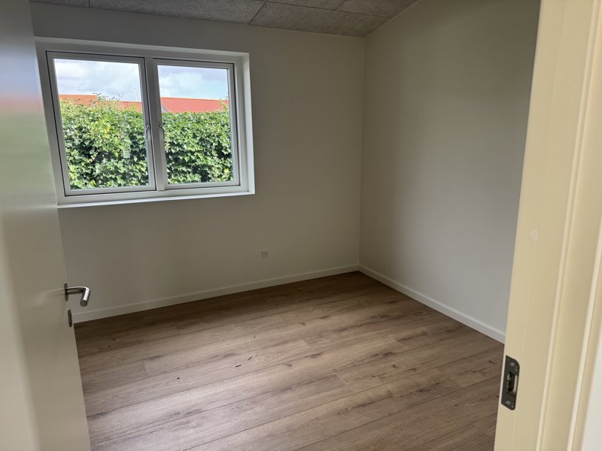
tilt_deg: -12.0
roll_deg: +0.7
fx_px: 417
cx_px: 301
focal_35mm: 24
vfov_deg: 56.8
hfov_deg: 71.6
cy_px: 226
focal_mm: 6.76
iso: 80
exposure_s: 1/182
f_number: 1.78
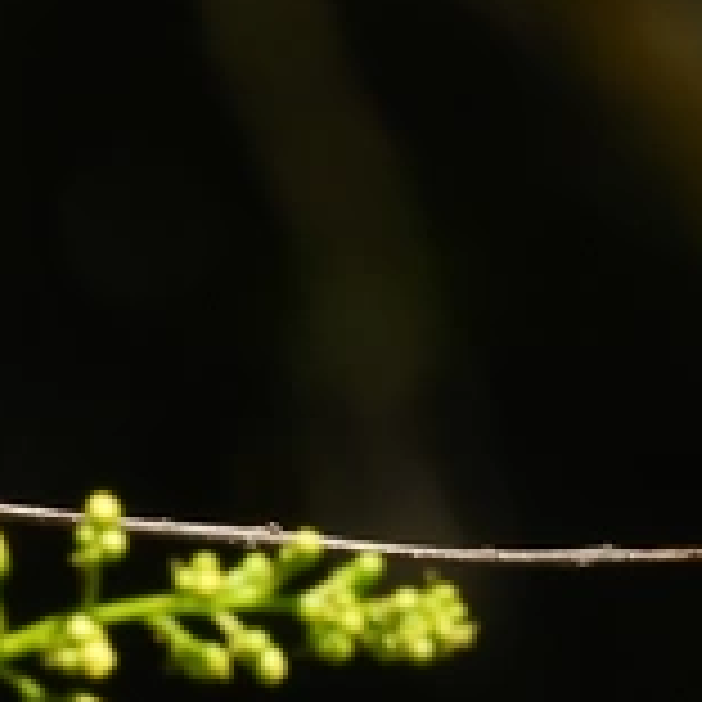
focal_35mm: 1999
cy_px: 418
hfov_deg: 0.9
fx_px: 45865
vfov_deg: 0.9
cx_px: -482
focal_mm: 98.1
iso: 100
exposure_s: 1/250
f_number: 6.3
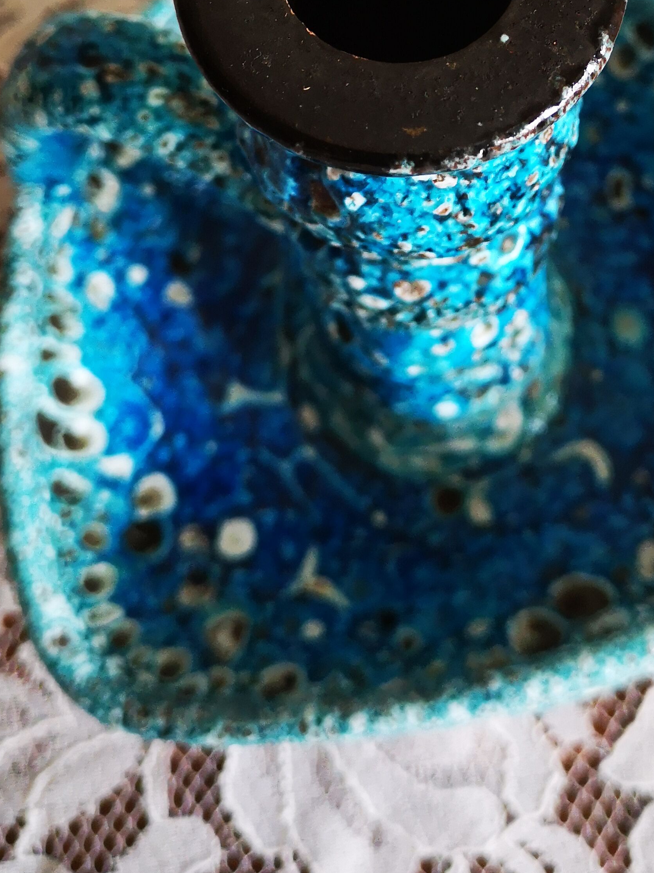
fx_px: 1209
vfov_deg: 38.0
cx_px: 469
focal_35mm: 48
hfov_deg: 29.9
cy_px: 158
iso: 400
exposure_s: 1/50
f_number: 1.8
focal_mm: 3.95
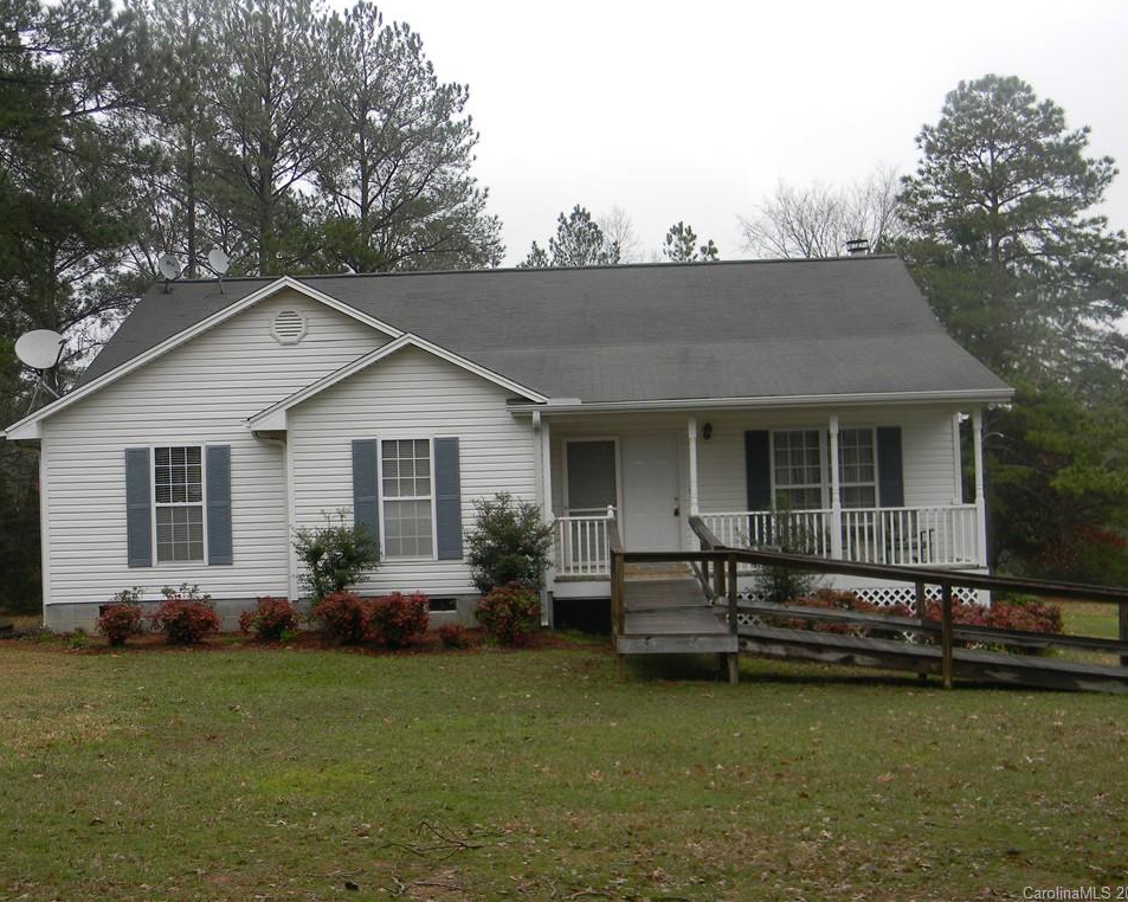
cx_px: 553
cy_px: 450
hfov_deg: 42.9
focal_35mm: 43
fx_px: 1435
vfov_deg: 34.9
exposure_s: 1/224
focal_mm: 7.3
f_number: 3.8
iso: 80
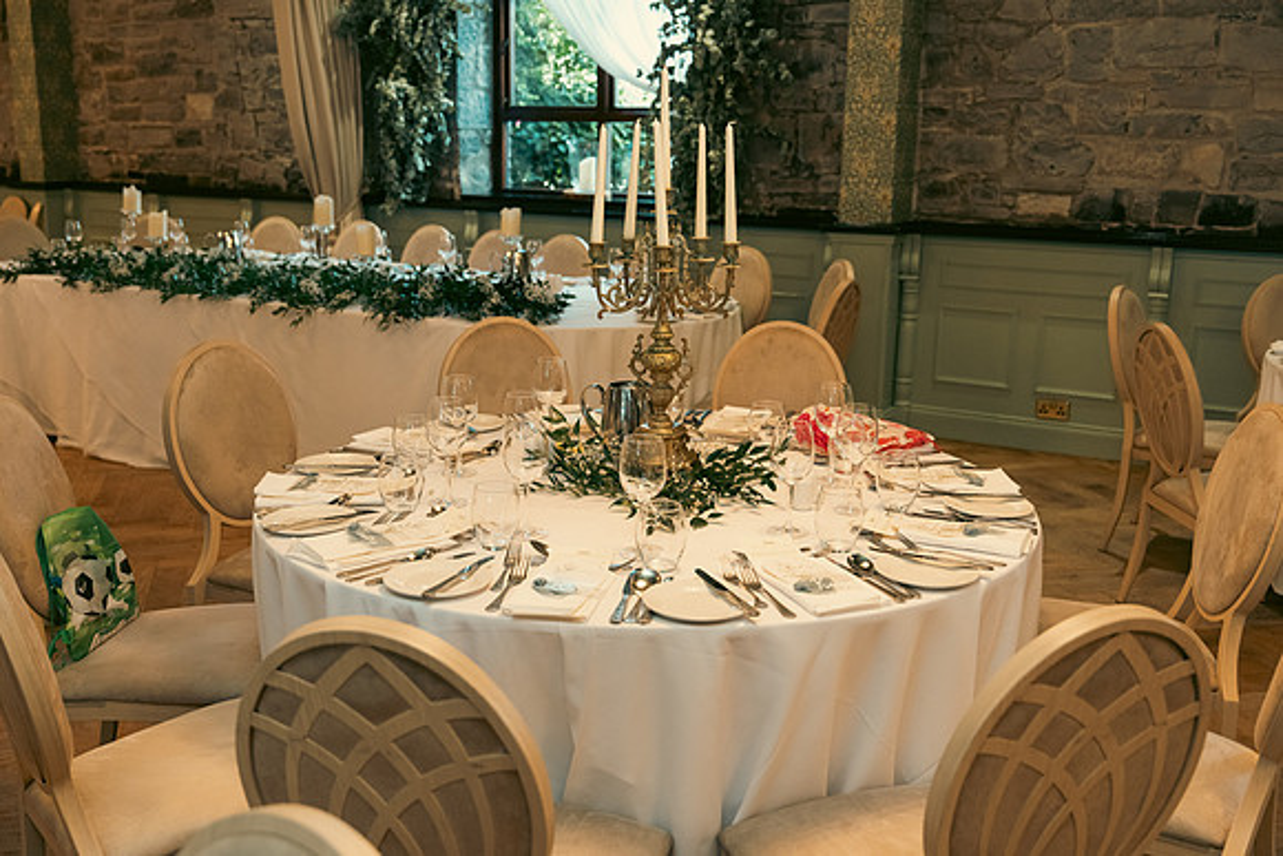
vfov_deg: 36.9
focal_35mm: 36
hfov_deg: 53.1
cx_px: 642
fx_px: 1283
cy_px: 428
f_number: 3.5
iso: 2500
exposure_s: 1/160
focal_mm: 36
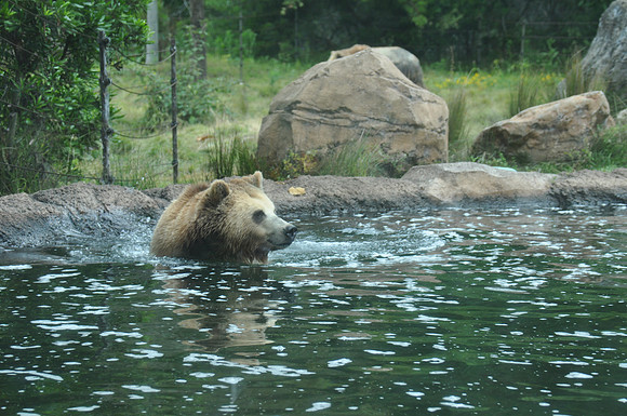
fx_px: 2139
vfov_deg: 11.1
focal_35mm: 123
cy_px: 208
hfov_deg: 16.7
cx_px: 314
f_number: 5.6
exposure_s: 1/250
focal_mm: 82
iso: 320
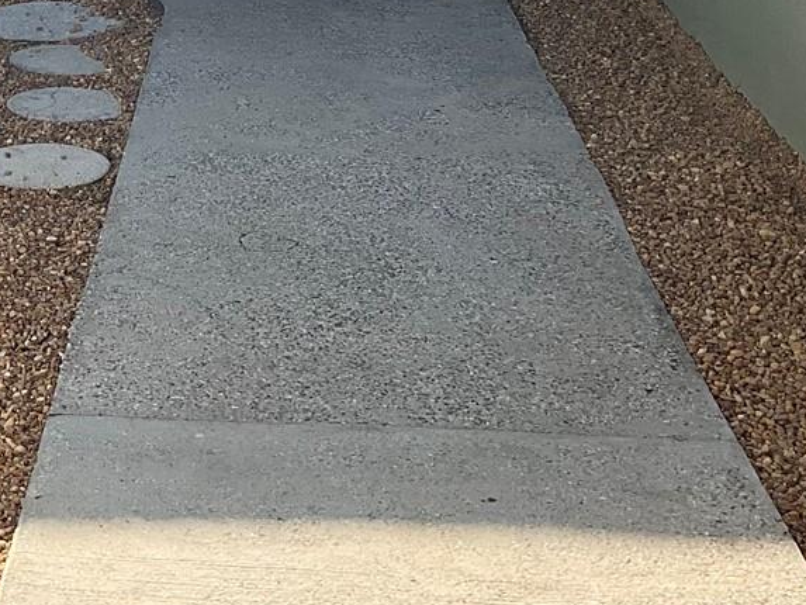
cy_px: -231
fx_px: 1886
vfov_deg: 16.9
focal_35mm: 81
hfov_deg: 23.5
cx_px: 73
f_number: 1.8
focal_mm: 3
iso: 16
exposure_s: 1/1168
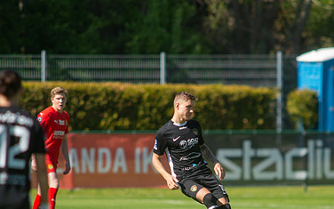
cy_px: 172
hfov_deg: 2.6
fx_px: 7264
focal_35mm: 798
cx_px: 208
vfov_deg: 1.6
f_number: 4
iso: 280
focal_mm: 420
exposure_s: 1/1600
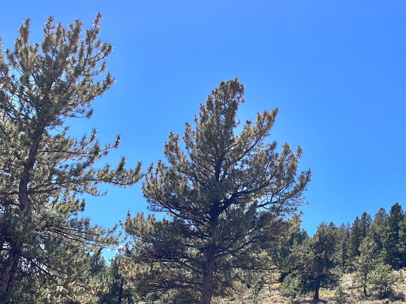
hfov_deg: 38.1
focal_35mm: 50
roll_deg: -4.8
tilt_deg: +14.5
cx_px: 238
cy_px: 251
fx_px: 586
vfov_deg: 28.4
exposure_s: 1/2222
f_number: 1.6
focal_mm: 5.1
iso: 50
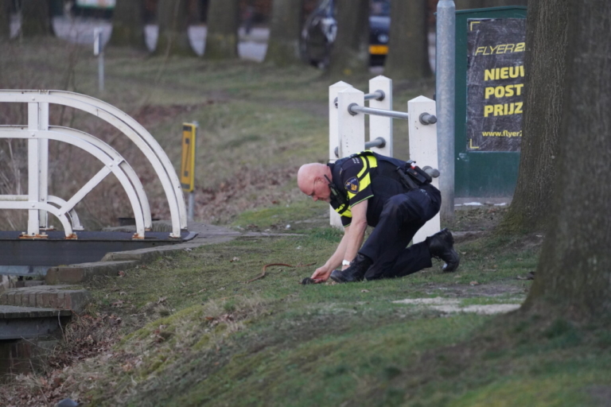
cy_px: 204
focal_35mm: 400
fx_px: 6788
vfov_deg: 3.4
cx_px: 306
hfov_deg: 5.2
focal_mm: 400
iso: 10000
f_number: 5.6
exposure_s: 1/500
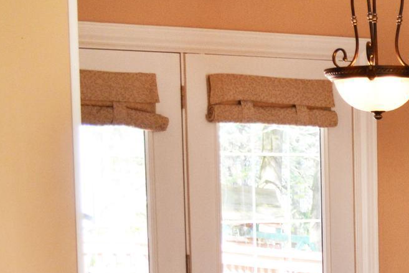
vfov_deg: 10.2
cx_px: 603
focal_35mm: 131
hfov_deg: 14.6
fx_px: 1488
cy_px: 379
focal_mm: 28
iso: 400
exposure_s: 1/100
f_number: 4.5
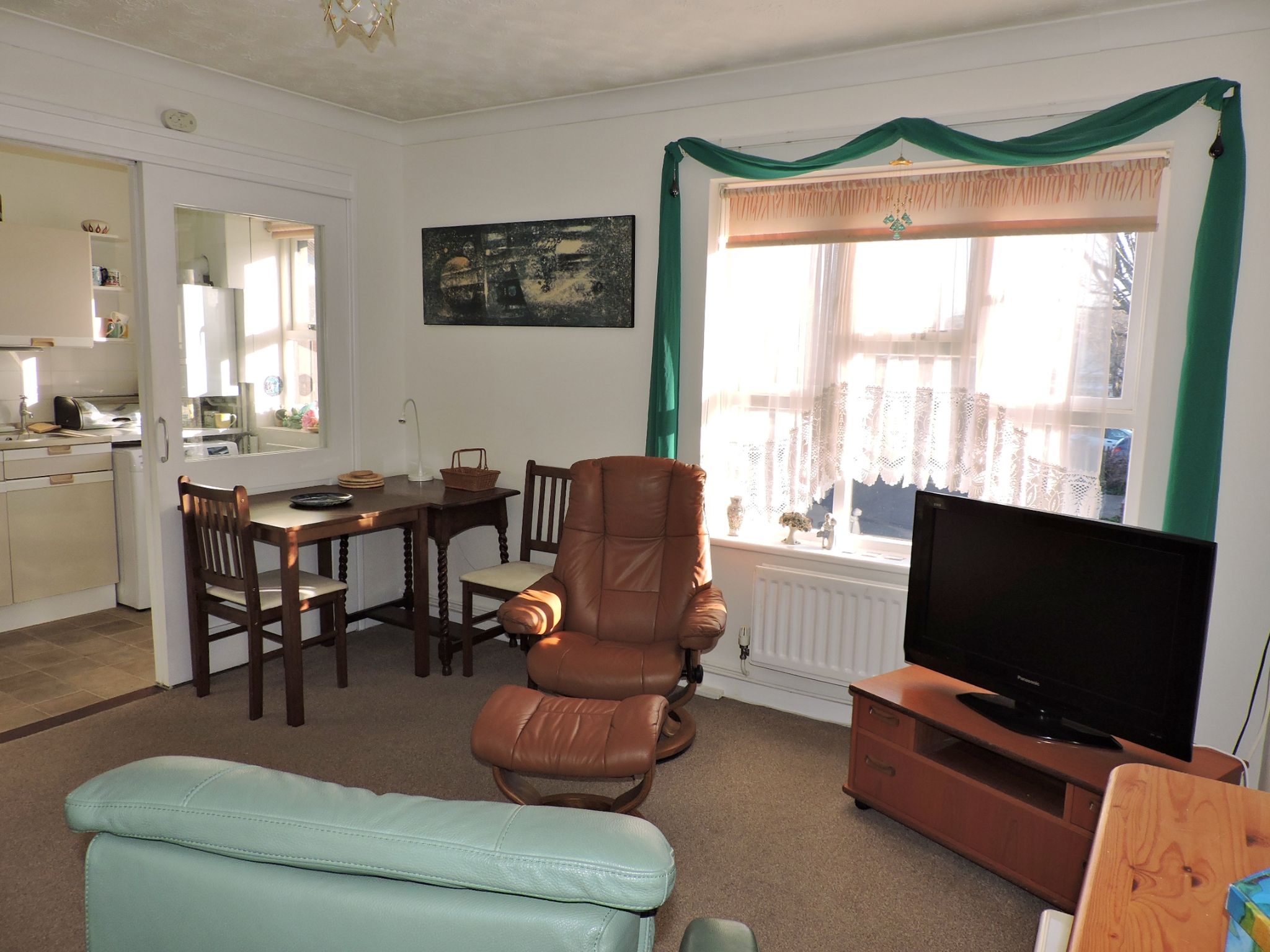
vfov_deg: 56.8
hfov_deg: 71.6
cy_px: 476
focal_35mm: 24
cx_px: 635
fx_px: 881
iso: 100
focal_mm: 4.3
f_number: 3
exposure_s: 1/160
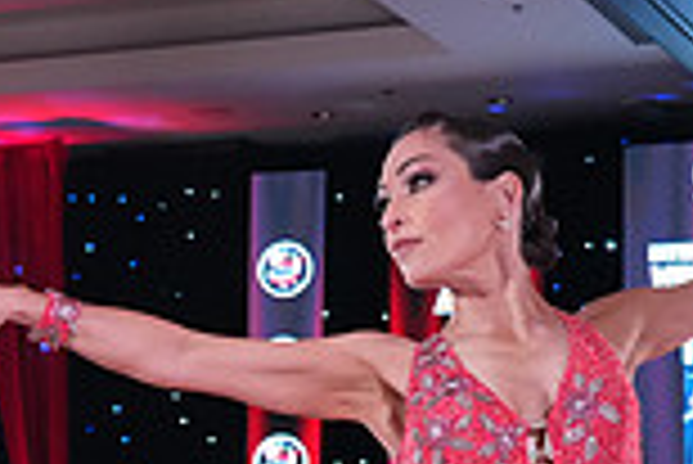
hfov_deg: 14.2
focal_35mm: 143
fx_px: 2755
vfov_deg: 9.4
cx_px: 90
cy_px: 696
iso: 5000
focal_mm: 38
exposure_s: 1/400
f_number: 5
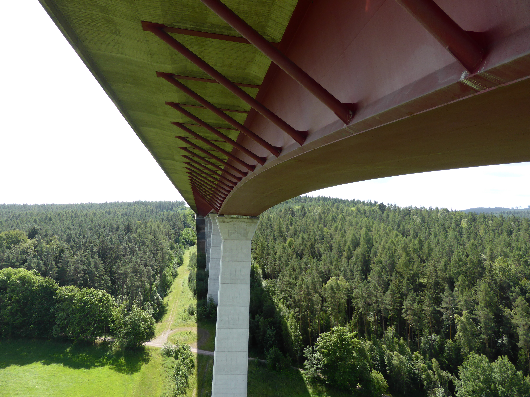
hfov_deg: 69.4
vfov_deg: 54.9
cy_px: 198
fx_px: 383
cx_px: 265
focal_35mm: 25
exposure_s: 1/400
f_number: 3.3
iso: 100
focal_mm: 4.3
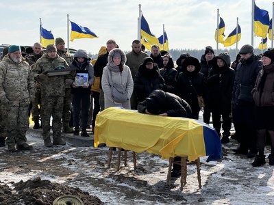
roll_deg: -0.2
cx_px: 137
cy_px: 102
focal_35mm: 77
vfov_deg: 19.1
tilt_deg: -2.4
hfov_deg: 25.3
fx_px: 609
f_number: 2.8
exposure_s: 1/1575
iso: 32
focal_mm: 9
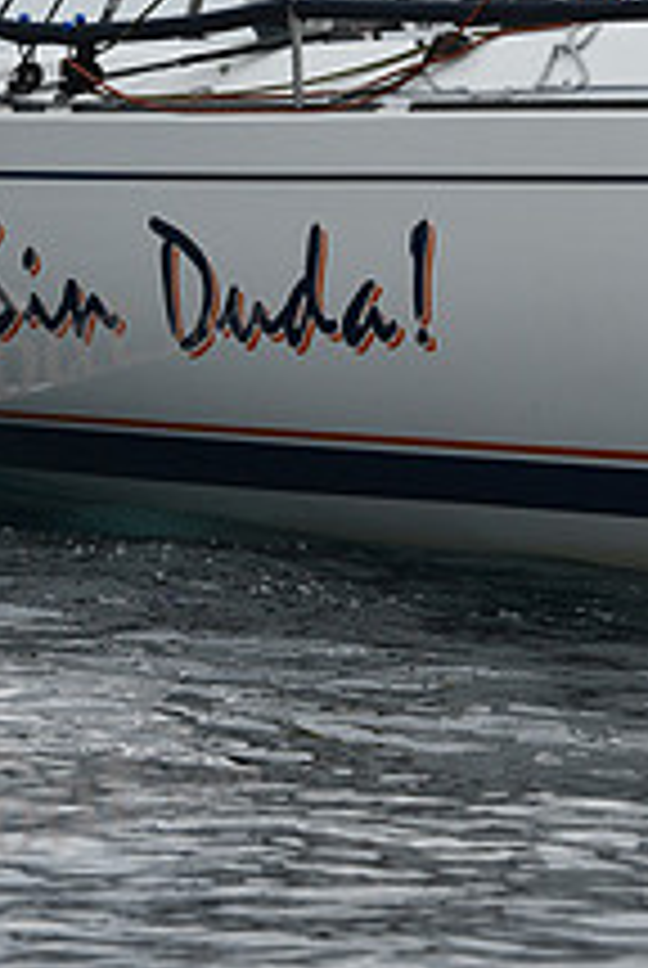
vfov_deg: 6.1
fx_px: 9069
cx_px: 497
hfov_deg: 4.1
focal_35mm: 337
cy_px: 86
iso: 250
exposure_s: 1/800
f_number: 5.6
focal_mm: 125
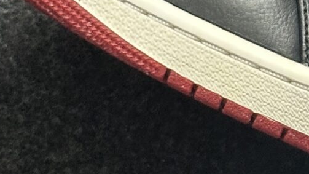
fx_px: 2180
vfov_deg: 4.5
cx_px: 463
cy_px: 340
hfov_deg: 8.0
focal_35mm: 266
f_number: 1.78
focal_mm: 6.86
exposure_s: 1/33
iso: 320
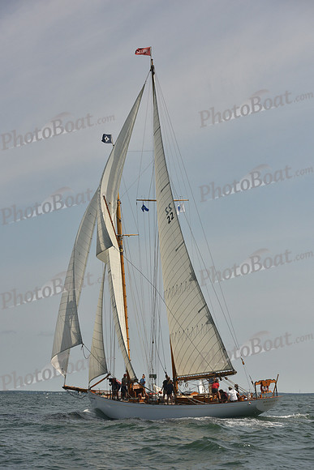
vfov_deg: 28.8
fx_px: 915
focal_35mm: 70
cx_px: 157
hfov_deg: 19.5
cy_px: 235
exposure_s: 1/1250
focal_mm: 70
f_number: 7.1
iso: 320
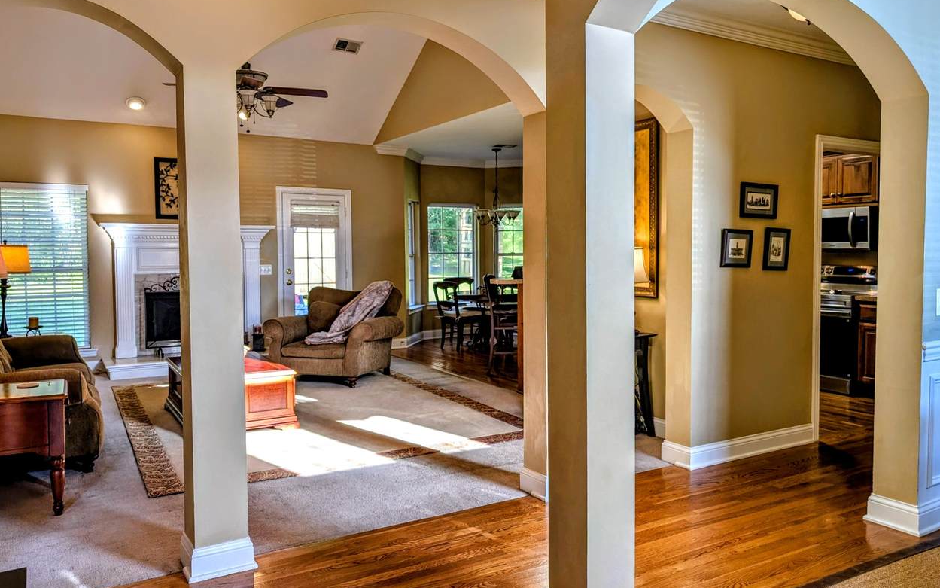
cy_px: 278
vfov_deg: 47.6
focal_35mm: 26
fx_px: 666
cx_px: 479
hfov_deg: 70.4
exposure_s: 1/120
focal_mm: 6.9
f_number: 1.68
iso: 36
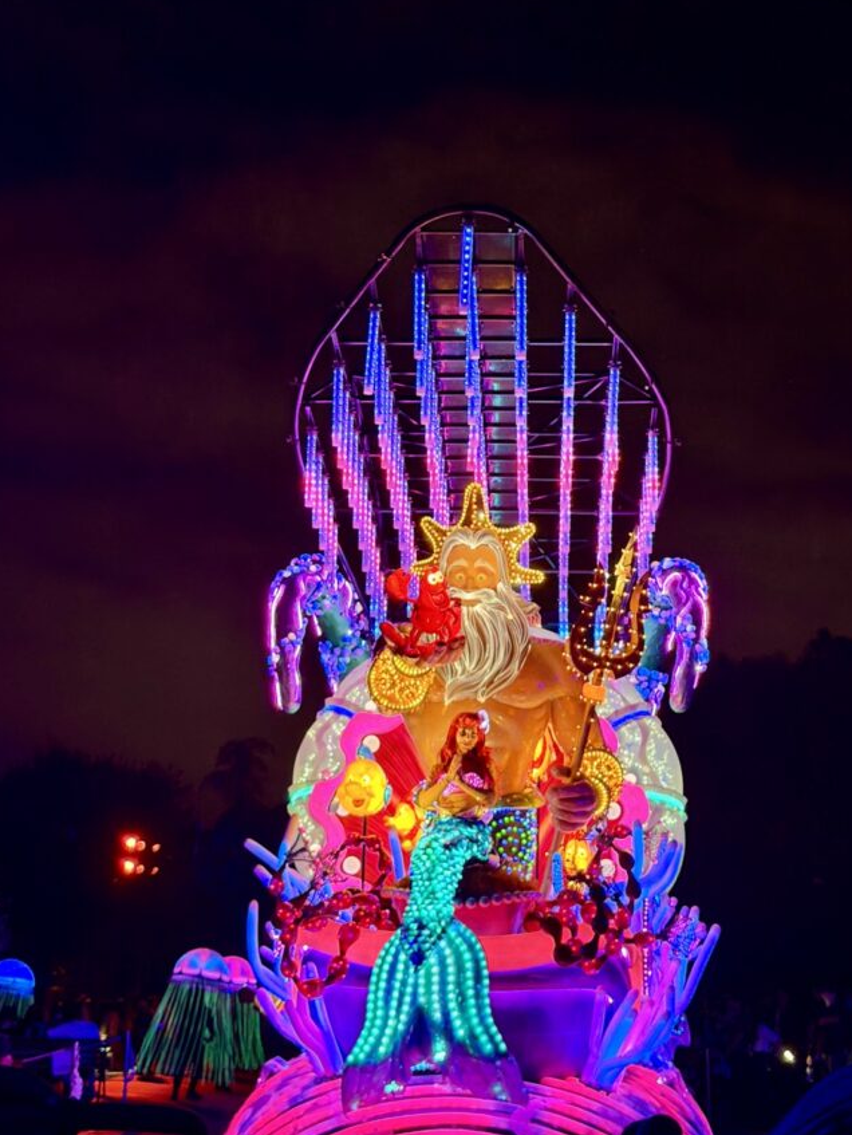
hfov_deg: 25.2
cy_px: 500
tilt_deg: +16.3
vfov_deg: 33.2
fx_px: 1902
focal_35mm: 58
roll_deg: -0.4
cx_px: 399
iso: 400
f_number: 1.78
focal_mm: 6.76
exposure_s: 1/35
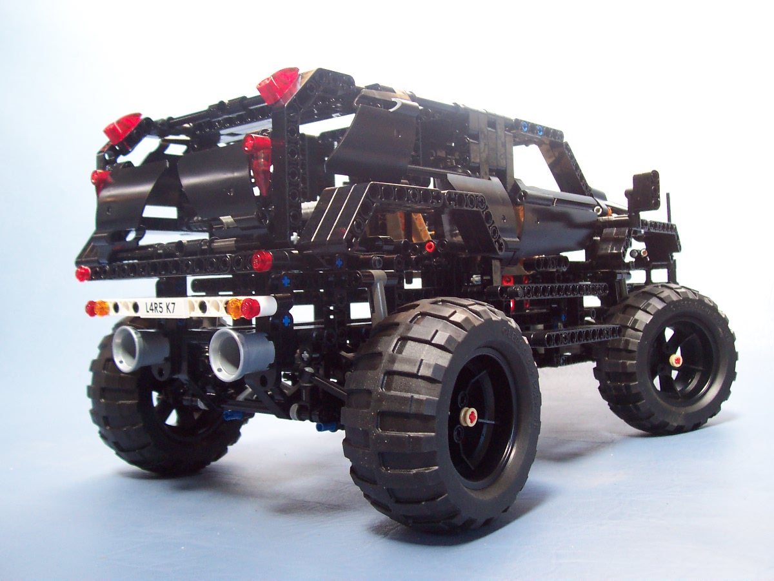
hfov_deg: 50.1
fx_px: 827
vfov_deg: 38.7
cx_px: 387
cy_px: 290
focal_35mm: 37
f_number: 2.8
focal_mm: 5.6
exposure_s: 1/30
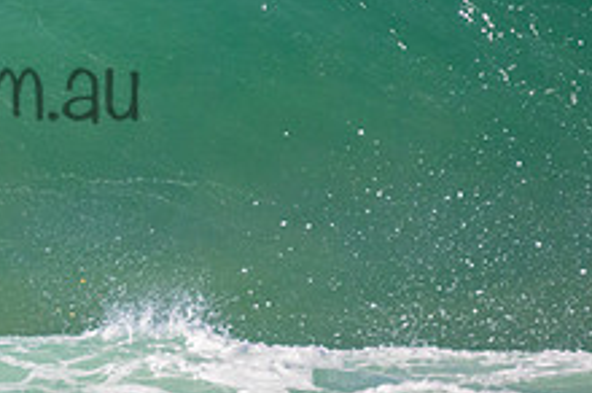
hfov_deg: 1.0
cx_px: -145
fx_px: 34712
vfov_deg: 0.6
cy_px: 58
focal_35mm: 2114
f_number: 11
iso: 2200
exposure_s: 1/2000
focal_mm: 800
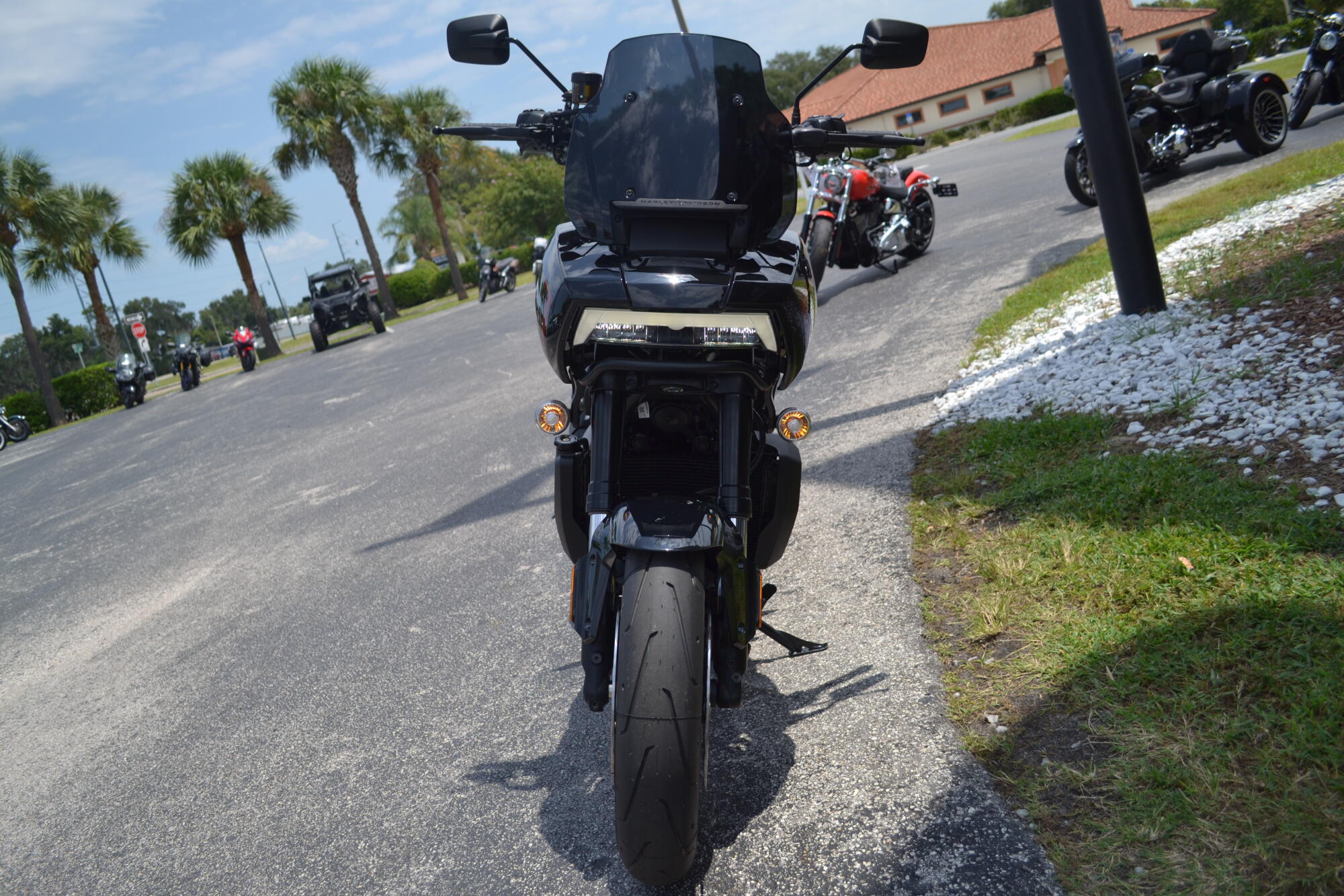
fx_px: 1120
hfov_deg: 61.9
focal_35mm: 30
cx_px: 672
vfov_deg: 43.6
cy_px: 448
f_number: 3.8
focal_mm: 20
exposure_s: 1/1000
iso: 100
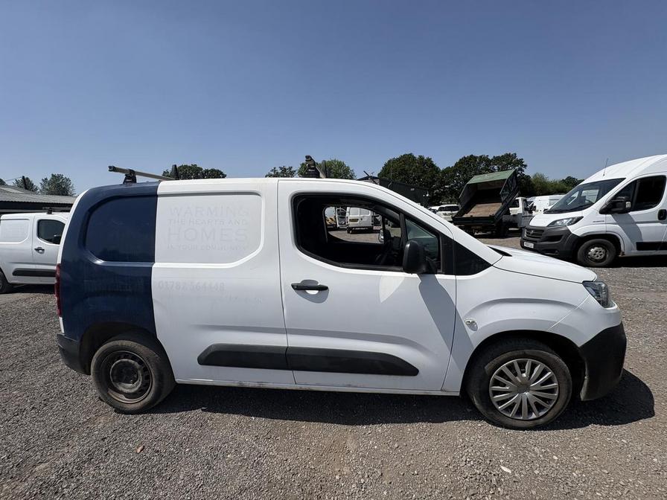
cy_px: 250
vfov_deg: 85.7
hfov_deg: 102.1
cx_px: 334
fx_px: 270
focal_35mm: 14
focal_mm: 2.22
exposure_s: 1/3717
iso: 50
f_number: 2.2
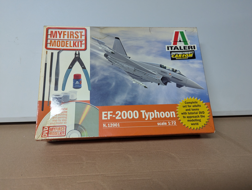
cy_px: 95
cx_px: 126
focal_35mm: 24
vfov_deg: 56.9
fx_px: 175
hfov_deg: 71.5
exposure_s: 1/120
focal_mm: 6.81
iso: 420
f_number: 1.85
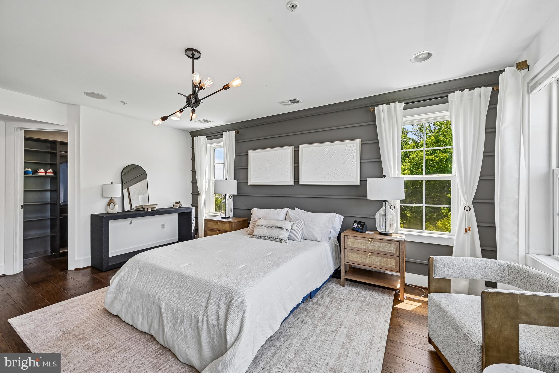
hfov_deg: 104.3
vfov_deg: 81.2
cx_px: 280
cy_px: 186
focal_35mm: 14
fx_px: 217
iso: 100
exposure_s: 1/20
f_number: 8
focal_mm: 14
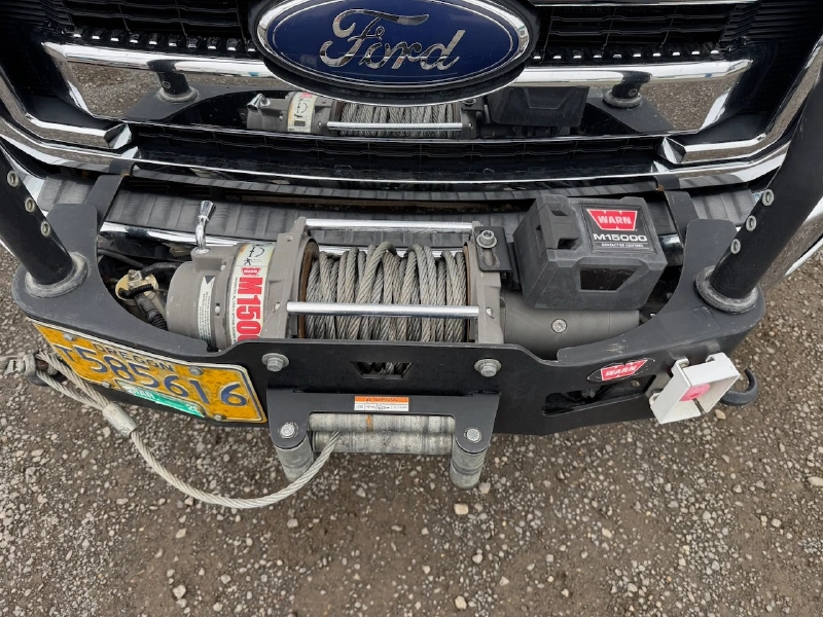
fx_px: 571
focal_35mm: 24
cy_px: 308
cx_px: 412
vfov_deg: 56.8
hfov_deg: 71.6
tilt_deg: -51.9
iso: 64
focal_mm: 6.76
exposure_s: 1/121
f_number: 1.78
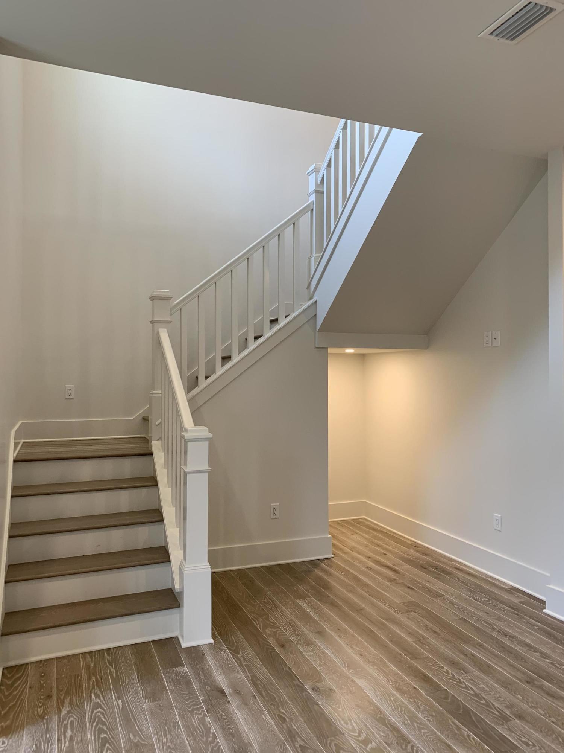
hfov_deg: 53.1
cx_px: 282
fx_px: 565
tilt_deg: +1.3
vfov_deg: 67.3
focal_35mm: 26
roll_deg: -0.1
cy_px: 376
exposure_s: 1/60
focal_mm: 4.25
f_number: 1.8
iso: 100
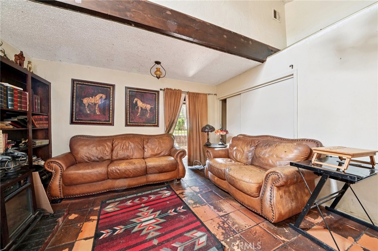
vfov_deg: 90.0
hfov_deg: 112.6
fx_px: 126
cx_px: 189
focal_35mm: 12
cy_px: 126
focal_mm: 12
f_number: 8
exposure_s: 1/1.67
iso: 400
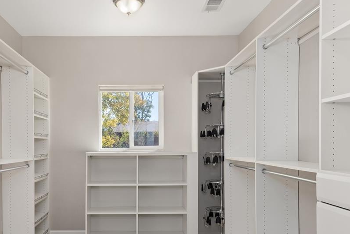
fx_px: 311
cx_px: 137
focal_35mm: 32
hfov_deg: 58.2
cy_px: 146
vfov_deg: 40.9
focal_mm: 16
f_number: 8
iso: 400
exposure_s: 1/25
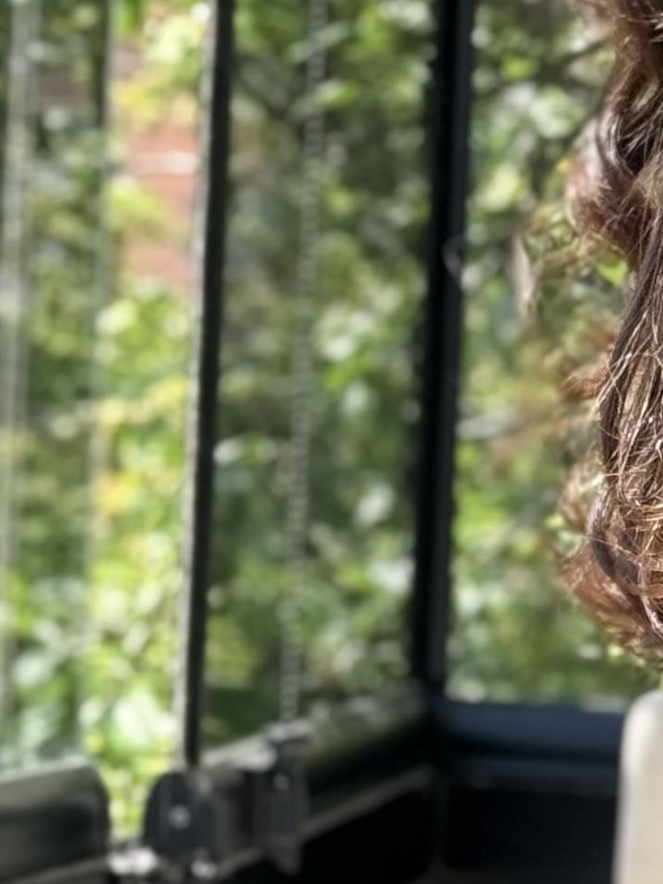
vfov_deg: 9.8
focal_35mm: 202
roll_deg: -4.6
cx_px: 1344
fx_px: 5156
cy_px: 627
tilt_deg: -19.5
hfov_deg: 7.1
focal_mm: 6.76
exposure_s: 1/422
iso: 64
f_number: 1.78
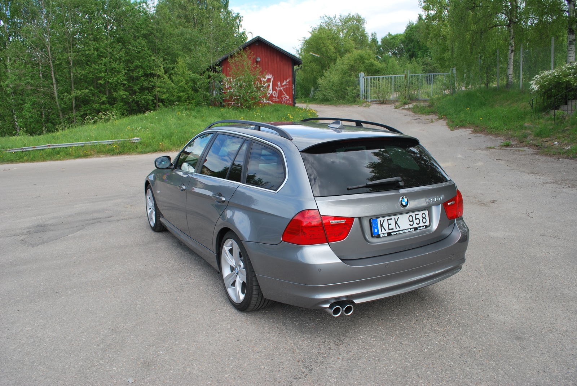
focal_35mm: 27
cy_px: 193
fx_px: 433
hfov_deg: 67.3
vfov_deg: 48.0
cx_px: 288
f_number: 6.3
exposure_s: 1/160
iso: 100
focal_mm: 18
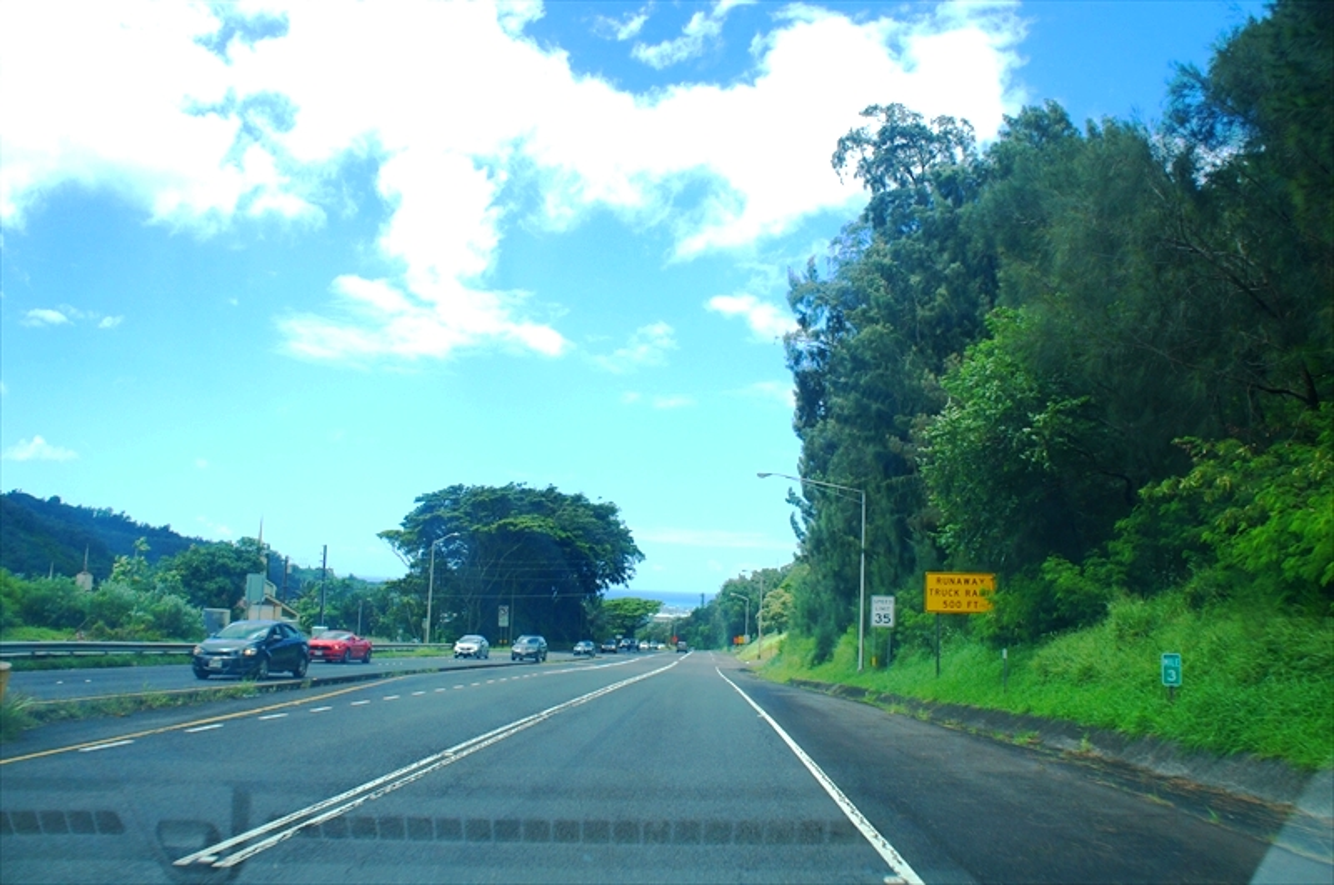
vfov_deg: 47.8
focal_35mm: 27
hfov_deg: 67.5
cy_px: 442
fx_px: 999
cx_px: 667
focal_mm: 18
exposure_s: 1/400
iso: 200
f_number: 6.3
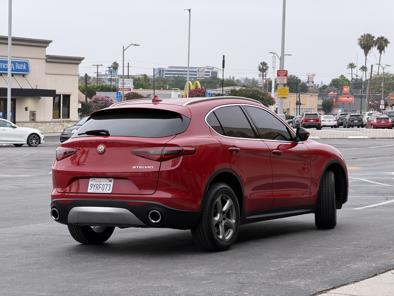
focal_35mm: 100
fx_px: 1138
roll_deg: -1.7
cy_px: 148
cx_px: 197
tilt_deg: -2.8
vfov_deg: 14.8
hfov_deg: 19.6
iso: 50
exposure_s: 1/518
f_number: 2.8
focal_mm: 16.89
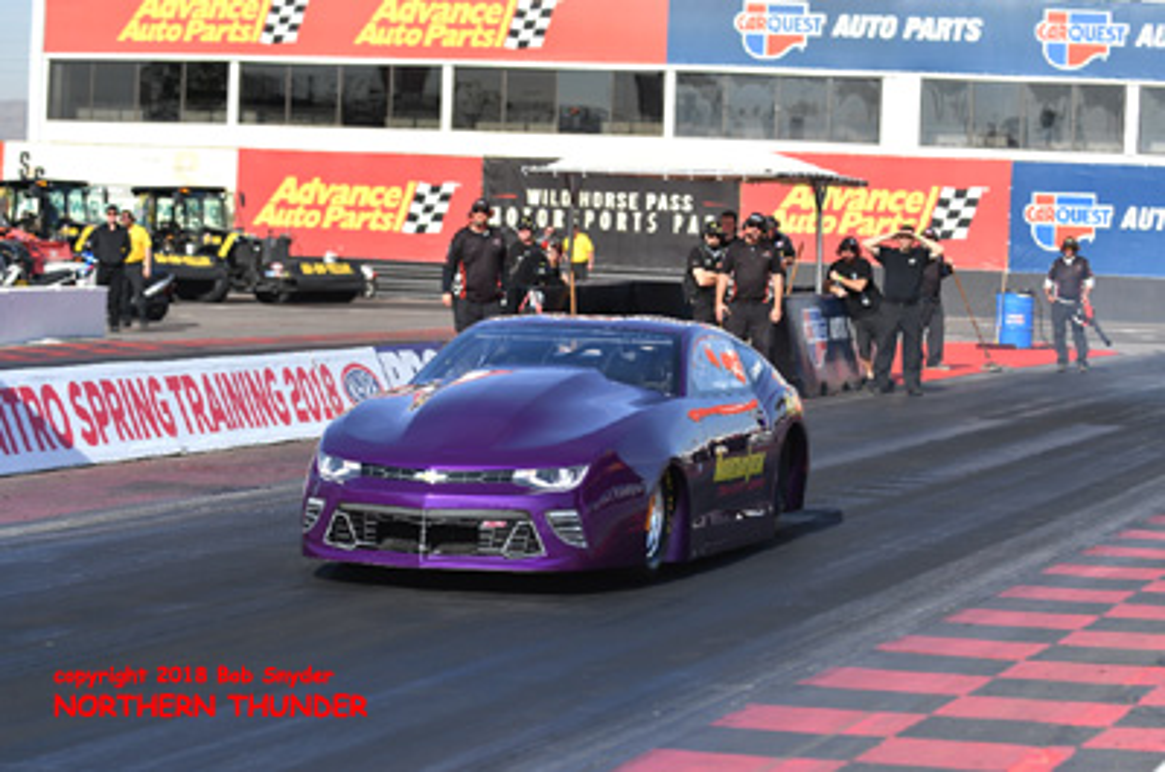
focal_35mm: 105
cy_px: 386
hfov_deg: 19.5
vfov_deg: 13.0
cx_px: 582
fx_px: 3391
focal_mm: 70
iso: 160
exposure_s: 1/2000
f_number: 5.6
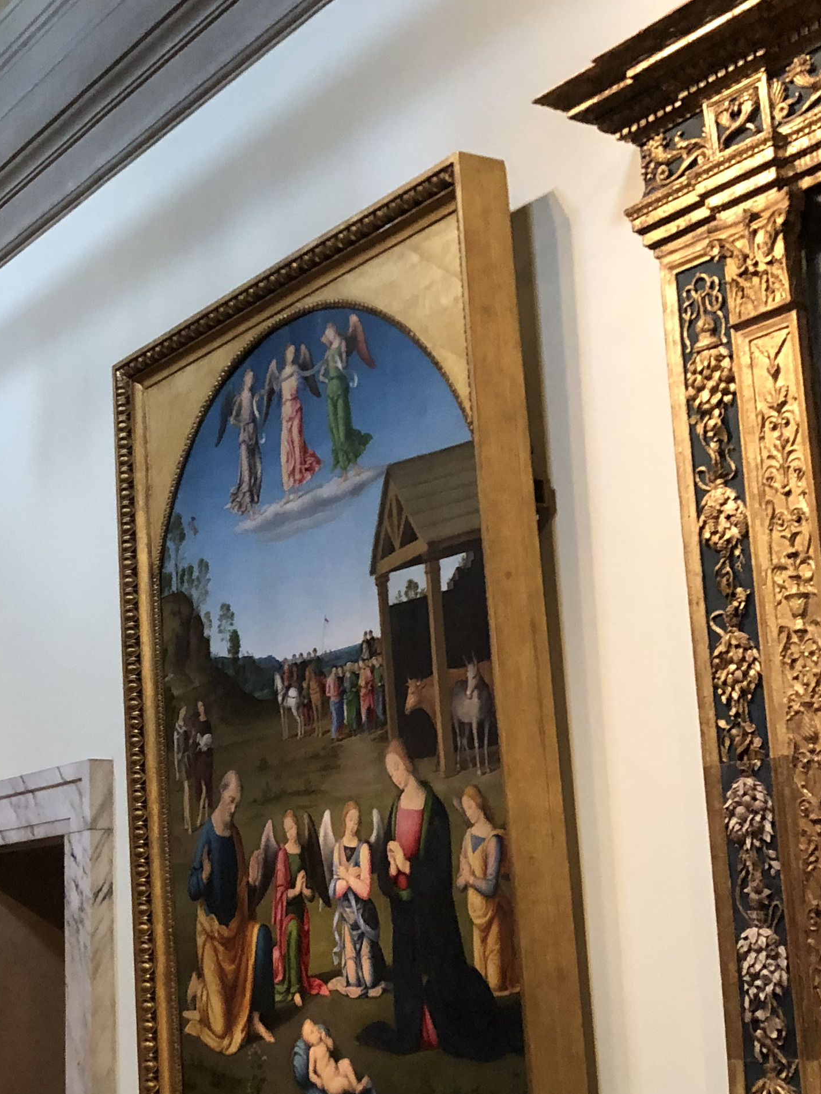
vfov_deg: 32.7
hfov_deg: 24.3
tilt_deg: +13.0
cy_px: 558
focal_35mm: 59
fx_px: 1865
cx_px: 139
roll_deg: +1.0
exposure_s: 1/13
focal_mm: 4
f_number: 1.8
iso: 100
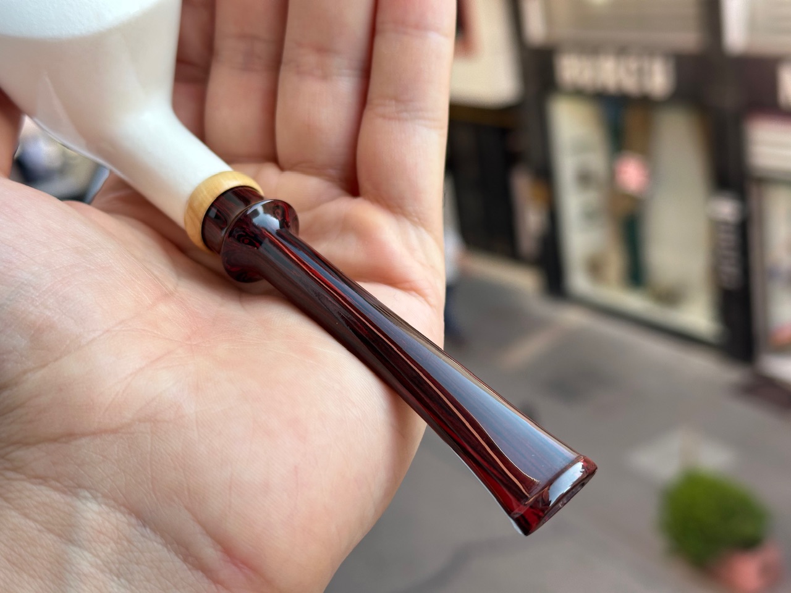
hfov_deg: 39.7
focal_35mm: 48
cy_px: 296
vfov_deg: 30.3
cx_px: 396
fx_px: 1097
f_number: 1.78
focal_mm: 6.86
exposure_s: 1/441
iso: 64
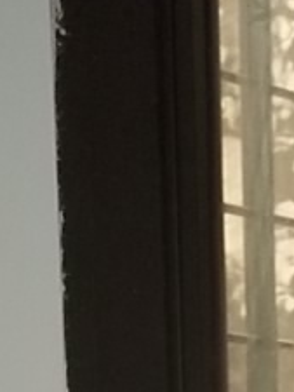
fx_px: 2319
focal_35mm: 205
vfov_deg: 8.5
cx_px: 52
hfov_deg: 7.2
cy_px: 1066
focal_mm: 6.5
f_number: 3.1
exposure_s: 1/30
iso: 160
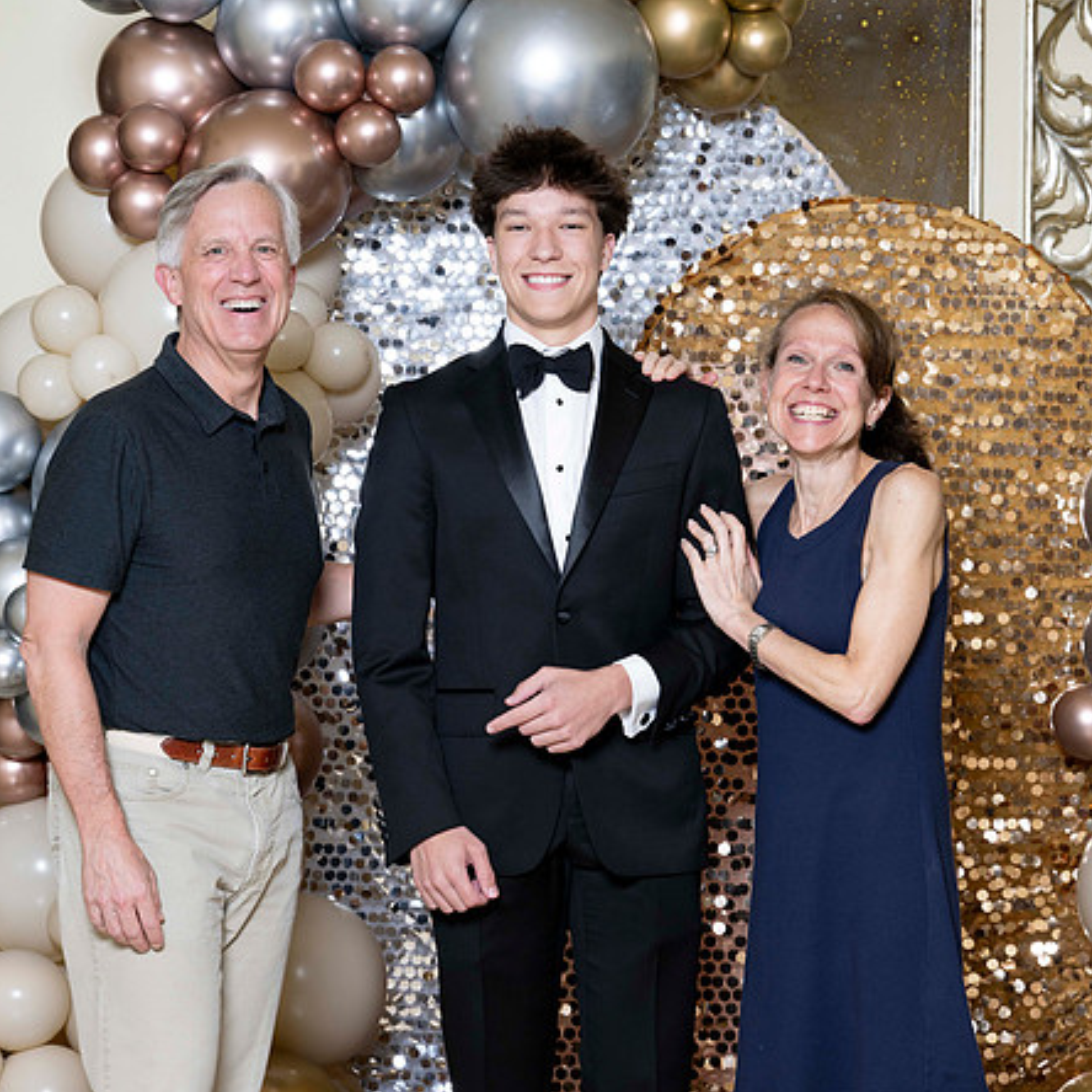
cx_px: 592
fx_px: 4247
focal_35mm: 119
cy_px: 553
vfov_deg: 14.7
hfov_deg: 14.6
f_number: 5.6
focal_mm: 87
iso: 250
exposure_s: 1/200
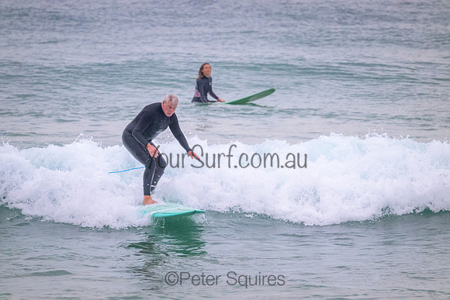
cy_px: 150
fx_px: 7251
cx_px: 225
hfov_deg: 3.6
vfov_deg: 2.4
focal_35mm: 580
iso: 7200
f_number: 11
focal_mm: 580
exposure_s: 1/800
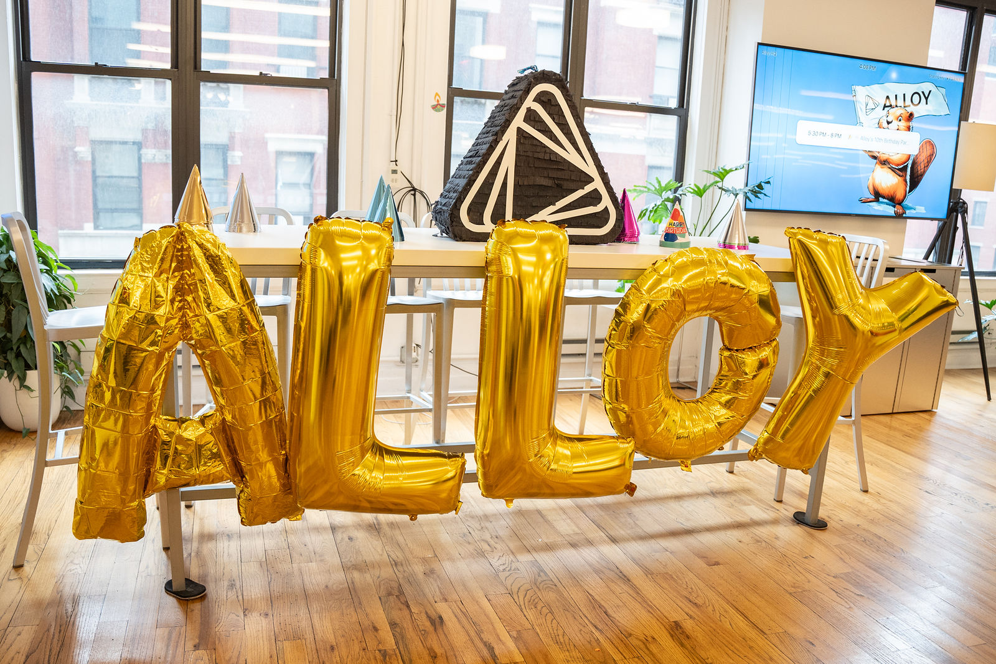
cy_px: 377
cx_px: 491
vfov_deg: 42.4
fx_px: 854
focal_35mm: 31
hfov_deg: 60.5
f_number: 2.8
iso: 2000
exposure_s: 1/200
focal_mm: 24
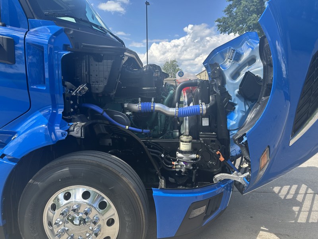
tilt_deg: -6.8
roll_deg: -1.1
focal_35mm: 24
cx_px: 159
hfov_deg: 71.6
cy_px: 120
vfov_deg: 56.8
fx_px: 220
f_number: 1.78
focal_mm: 6.86
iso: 80
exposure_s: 1/1304
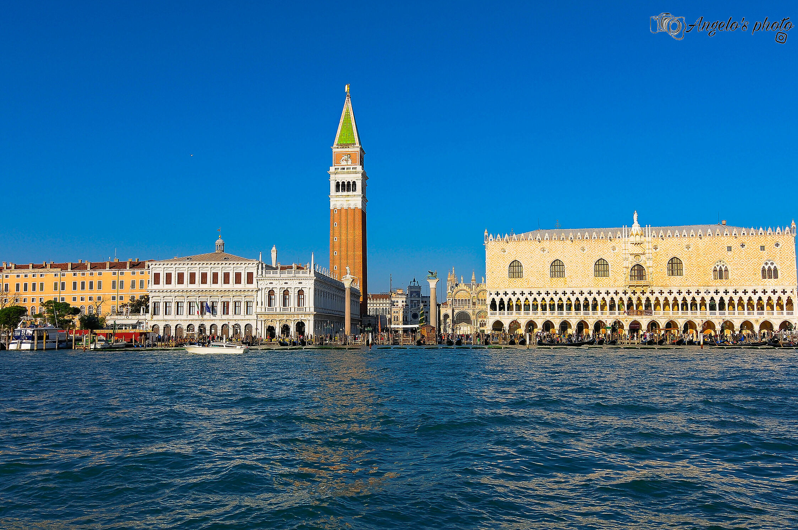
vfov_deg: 41.0
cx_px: 400
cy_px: 276
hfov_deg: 58.8
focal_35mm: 32
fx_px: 708
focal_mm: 20
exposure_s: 1/640
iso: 200
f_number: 10
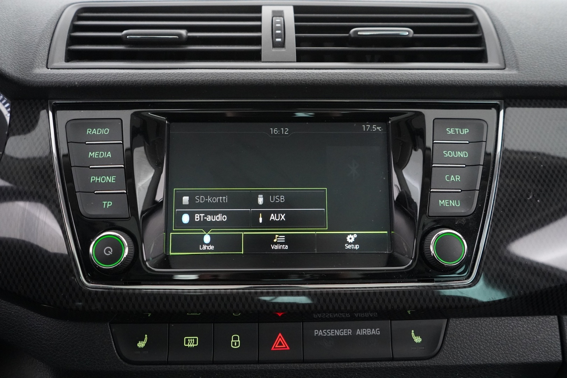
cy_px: 189
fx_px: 441
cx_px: 284
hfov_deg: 65.5
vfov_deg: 46.4
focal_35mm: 28
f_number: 5
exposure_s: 1/40
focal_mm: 28
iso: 10000
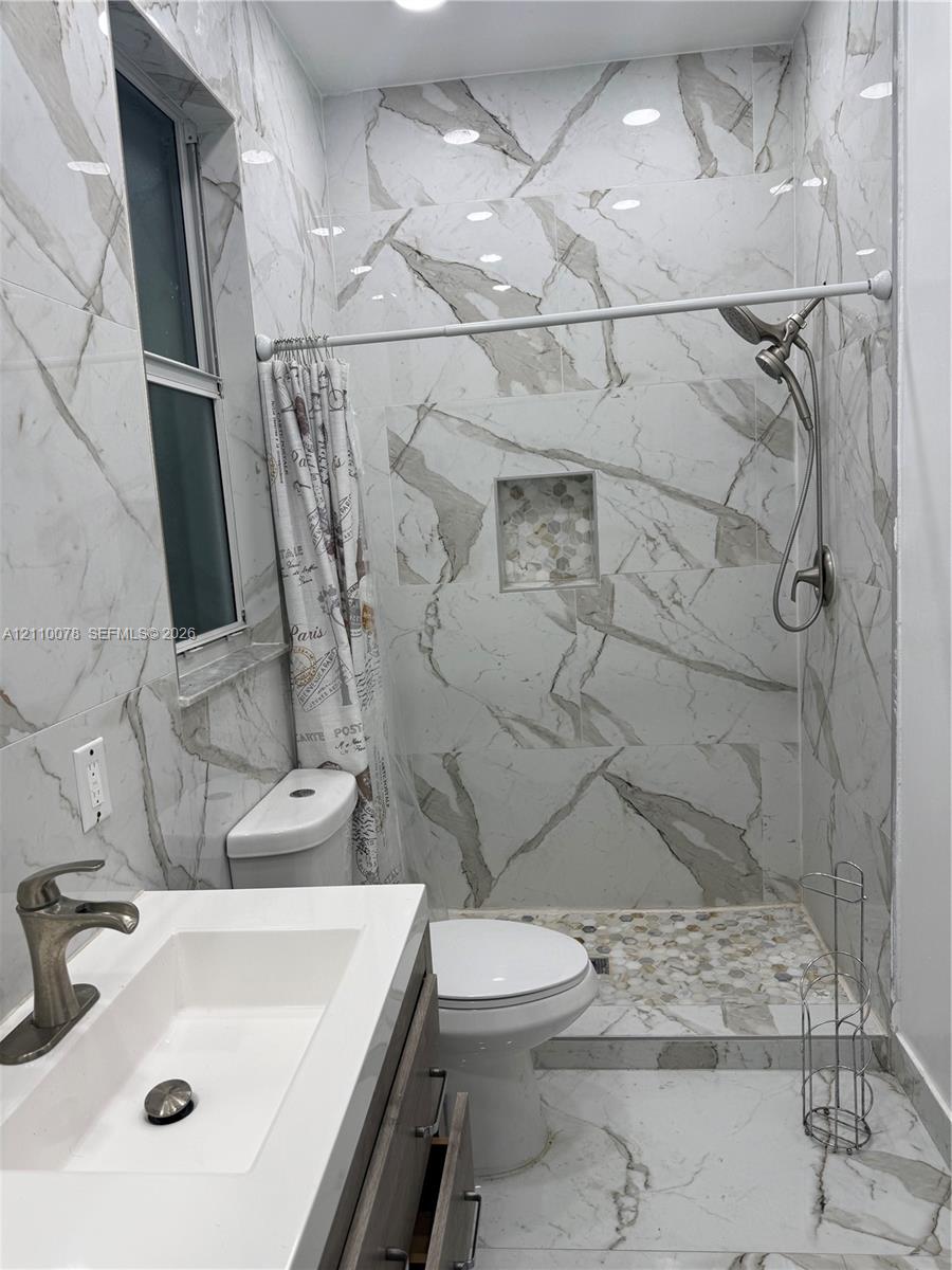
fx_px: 880
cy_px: 635
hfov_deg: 56.8
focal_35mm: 24
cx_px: 476
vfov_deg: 71.6
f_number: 1.78
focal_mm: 6.76
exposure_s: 1/157
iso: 64
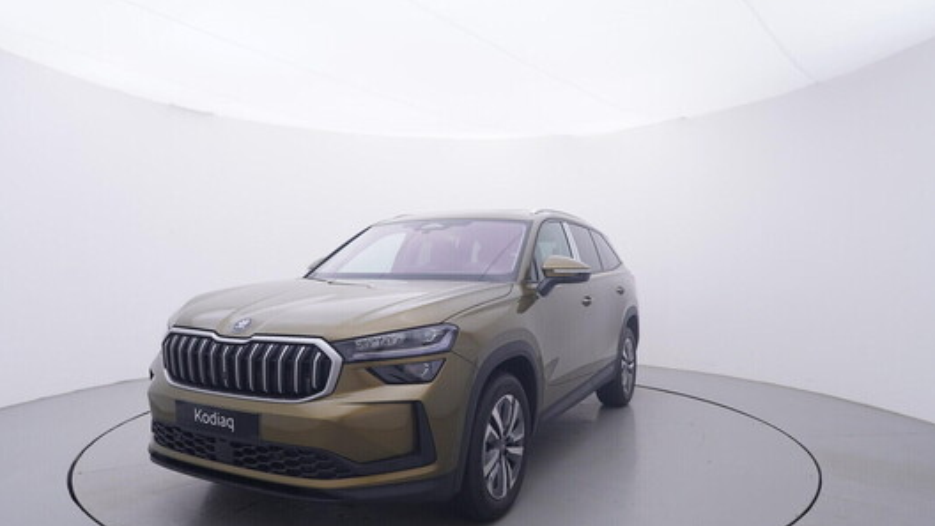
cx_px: 454
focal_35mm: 25
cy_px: 304
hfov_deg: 75.0
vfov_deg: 46.6
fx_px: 609
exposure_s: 1/80
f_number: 5
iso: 200
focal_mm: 15
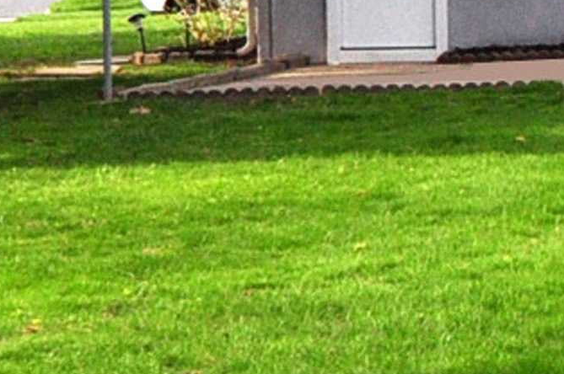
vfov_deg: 10.1
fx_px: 2034
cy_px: -211
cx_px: 1136
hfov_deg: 13.5
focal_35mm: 130
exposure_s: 1/1000
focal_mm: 20
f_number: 8
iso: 800
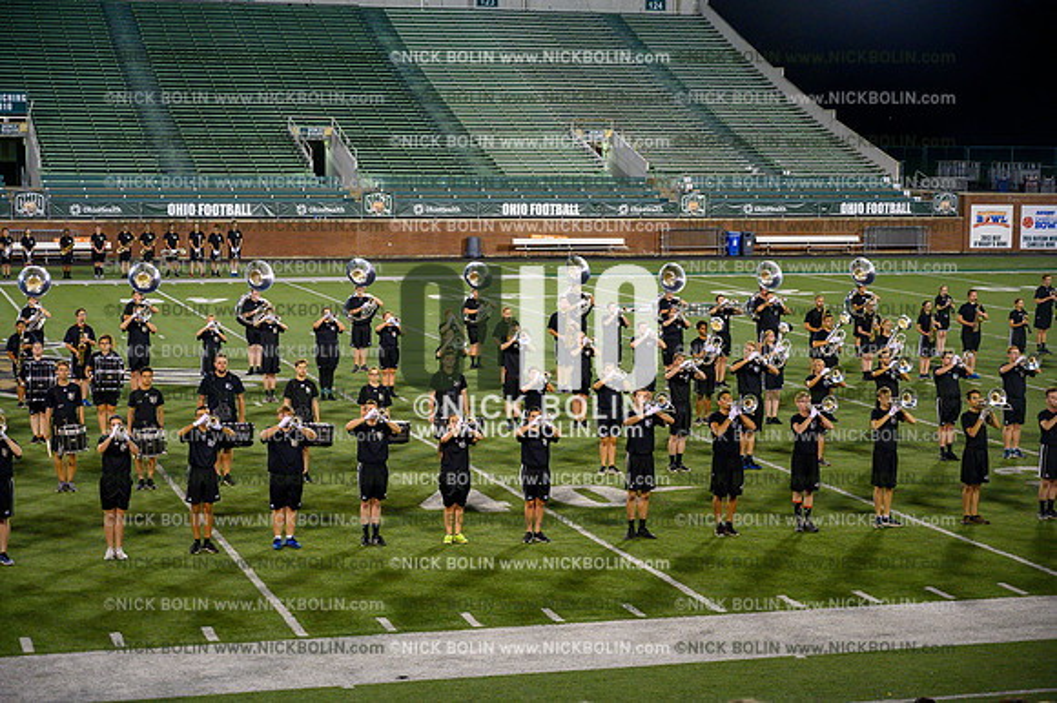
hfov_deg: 28.9
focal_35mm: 70
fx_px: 2054
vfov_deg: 19.4
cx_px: 528
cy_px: 352
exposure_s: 1/1000
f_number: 4
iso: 4000
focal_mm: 70
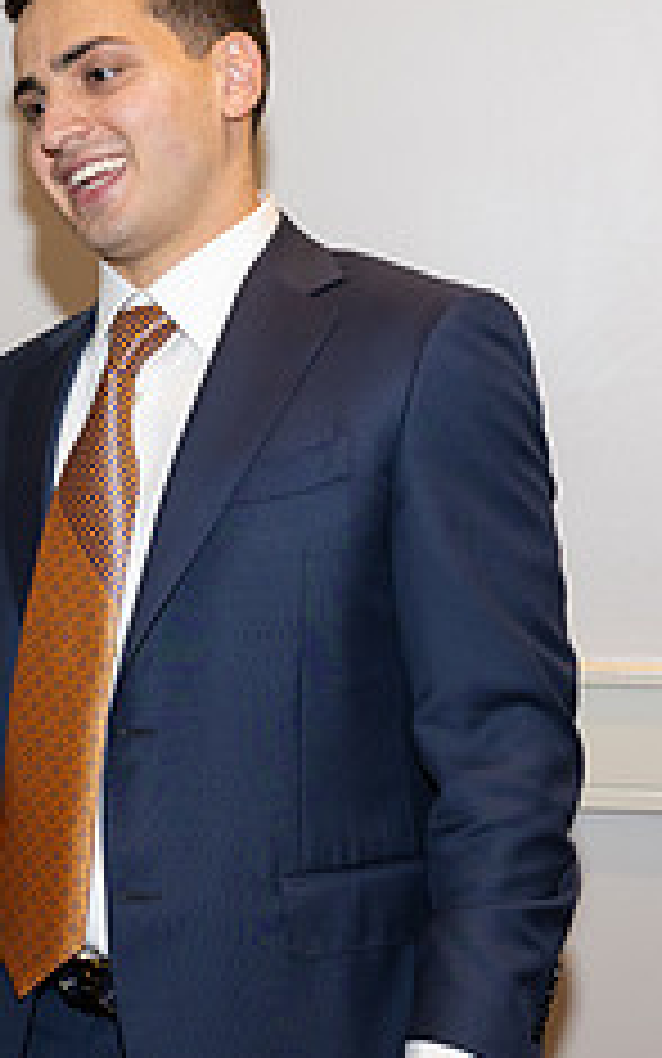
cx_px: 45
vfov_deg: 23.5
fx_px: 2539
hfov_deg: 14.7
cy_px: 569
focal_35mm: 88
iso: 800
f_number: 5.6
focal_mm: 28.5
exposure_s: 1/100
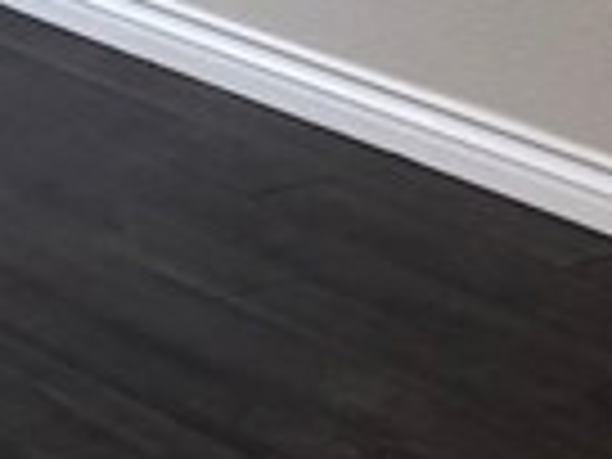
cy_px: -675
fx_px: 3465
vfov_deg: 7.1
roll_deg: +0.1
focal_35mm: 196
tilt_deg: -6.1
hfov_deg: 9.0
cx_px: -904
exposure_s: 1/121
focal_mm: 5.96
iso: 80
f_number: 1.6
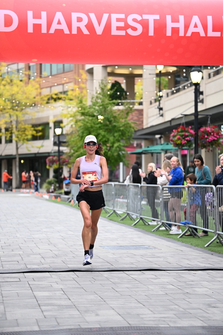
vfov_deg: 24.2
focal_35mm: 84
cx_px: 112
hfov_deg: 16.3
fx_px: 780
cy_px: 168
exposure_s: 1/1000
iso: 1600
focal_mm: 84
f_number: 2.8
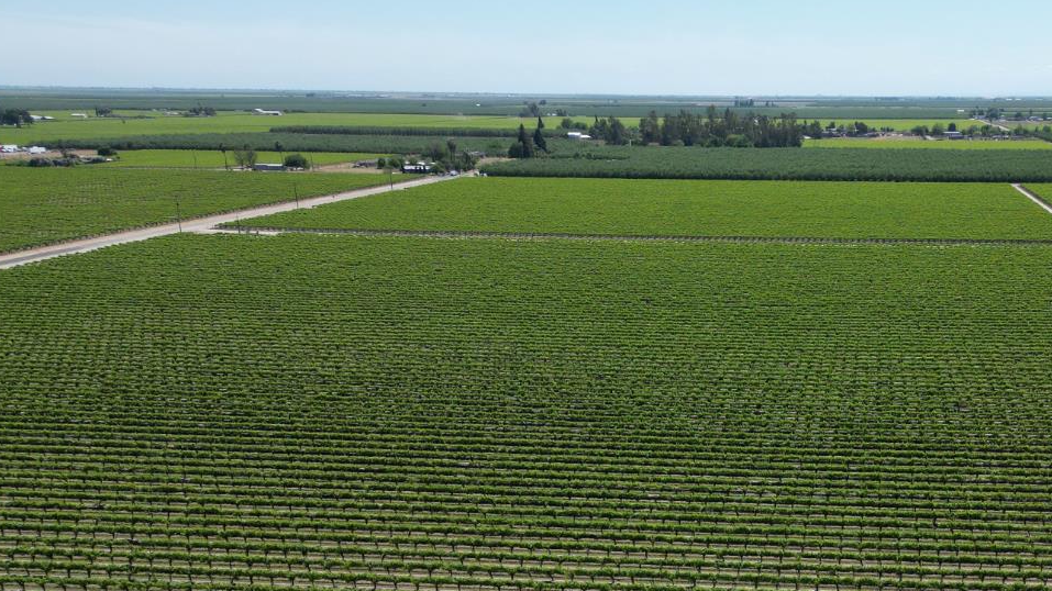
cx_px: 760
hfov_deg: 47.9
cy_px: 611
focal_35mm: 41
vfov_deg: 27.1
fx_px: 1144
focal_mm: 6.72
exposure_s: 1/3200
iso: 130
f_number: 1.7
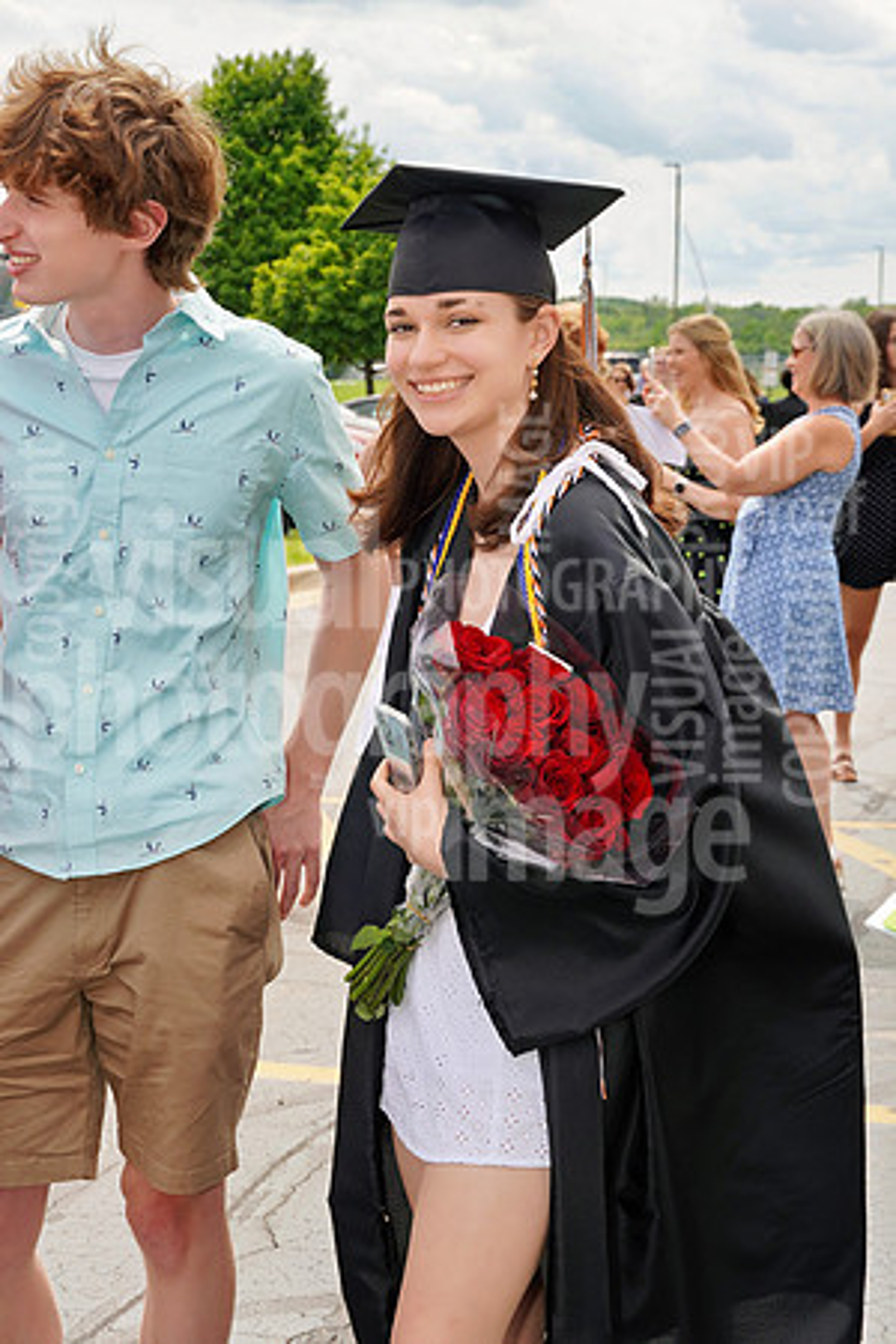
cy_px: 672
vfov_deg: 27.5
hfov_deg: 18.5
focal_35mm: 74
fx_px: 2744
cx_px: 448
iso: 100
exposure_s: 1/160
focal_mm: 49
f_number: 8
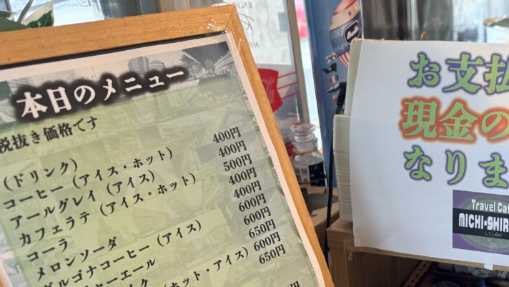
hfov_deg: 40.9
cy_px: 216
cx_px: 442
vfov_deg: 25.2
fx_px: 635
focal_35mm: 47
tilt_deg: -23.6
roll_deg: +0.8
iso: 160
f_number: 1.78
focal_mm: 6.76
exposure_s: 1/100
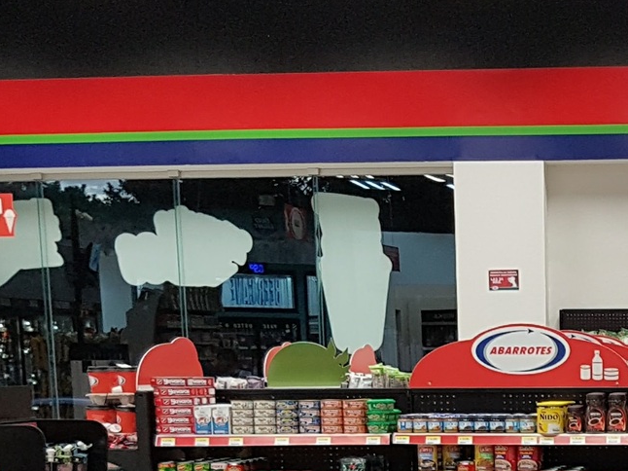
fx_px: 1578
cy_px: 722
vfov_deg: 15.5
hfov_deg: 21.9
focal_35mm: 87
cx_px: 579
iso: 64
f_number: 1.7
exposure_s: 1/60
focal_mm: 4.2
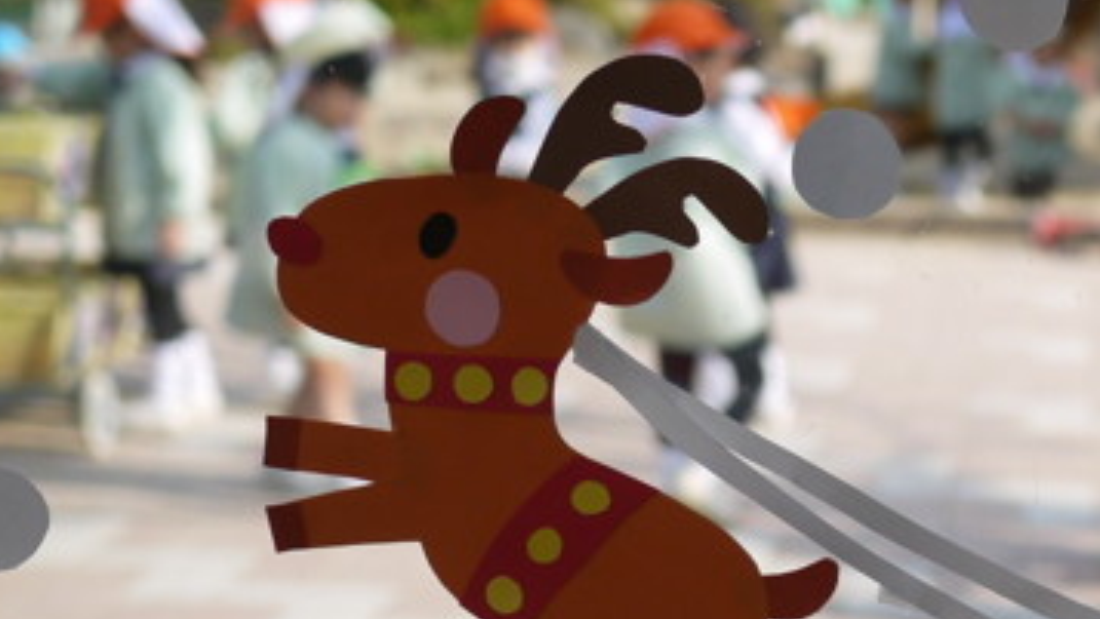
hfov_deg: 16.5
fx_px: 3647
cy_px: 875
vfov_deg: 9.5
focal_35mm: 125
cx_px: 1303
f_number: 2.2
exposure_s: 1/1600
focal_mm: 20
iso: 160
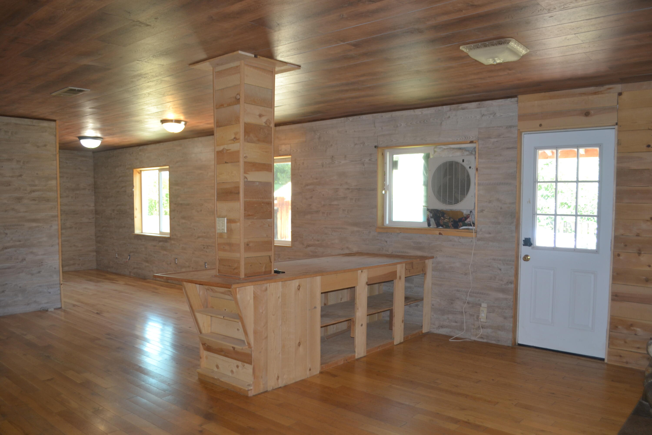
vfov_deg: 47.9
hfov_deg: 67.4
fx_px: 489
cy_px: 218
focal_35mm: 27
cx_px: 326
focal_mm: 18
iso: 280
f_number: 3.5
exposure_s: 1/30
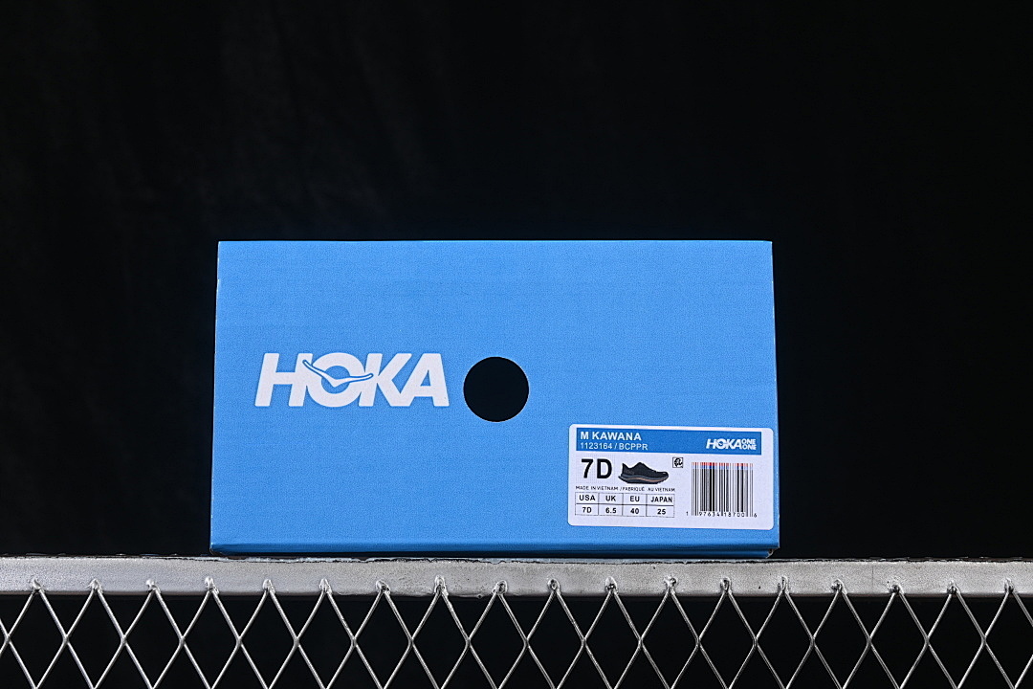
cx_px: 516
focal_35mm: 75
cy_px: 344
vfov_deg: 18.2
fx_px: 2152
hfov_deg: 27.0
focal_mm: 50
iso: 160
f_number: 8
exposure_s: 1/60
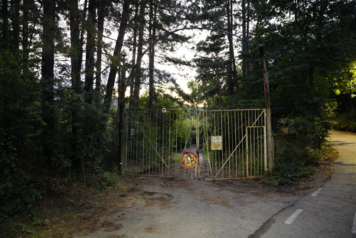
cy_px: 119
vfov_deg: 53.1
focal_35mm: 24
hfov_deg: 73.7
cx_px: 178
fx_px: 237
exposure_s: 1/60
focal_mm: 24
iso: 10000
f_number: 2.8
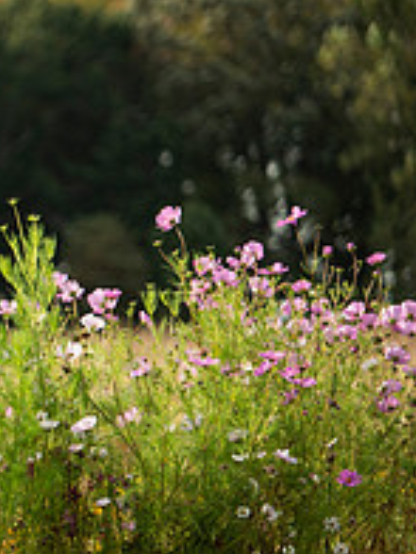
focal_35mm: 434
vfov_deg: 4.6
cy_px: 426
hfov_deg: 3.4
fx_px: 6954
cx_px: -482
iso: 125
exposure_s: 1/800
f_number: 2.8
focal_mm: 135
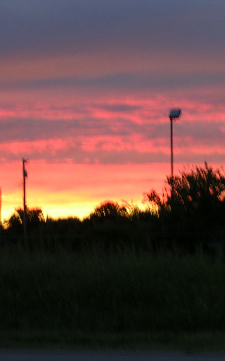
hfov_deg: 9.7
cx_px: 160
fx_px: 1325
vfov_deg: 15.5
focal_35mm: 135
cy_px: 181
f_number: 4.4
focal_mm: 14.5
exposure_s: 1/5.5
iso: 73
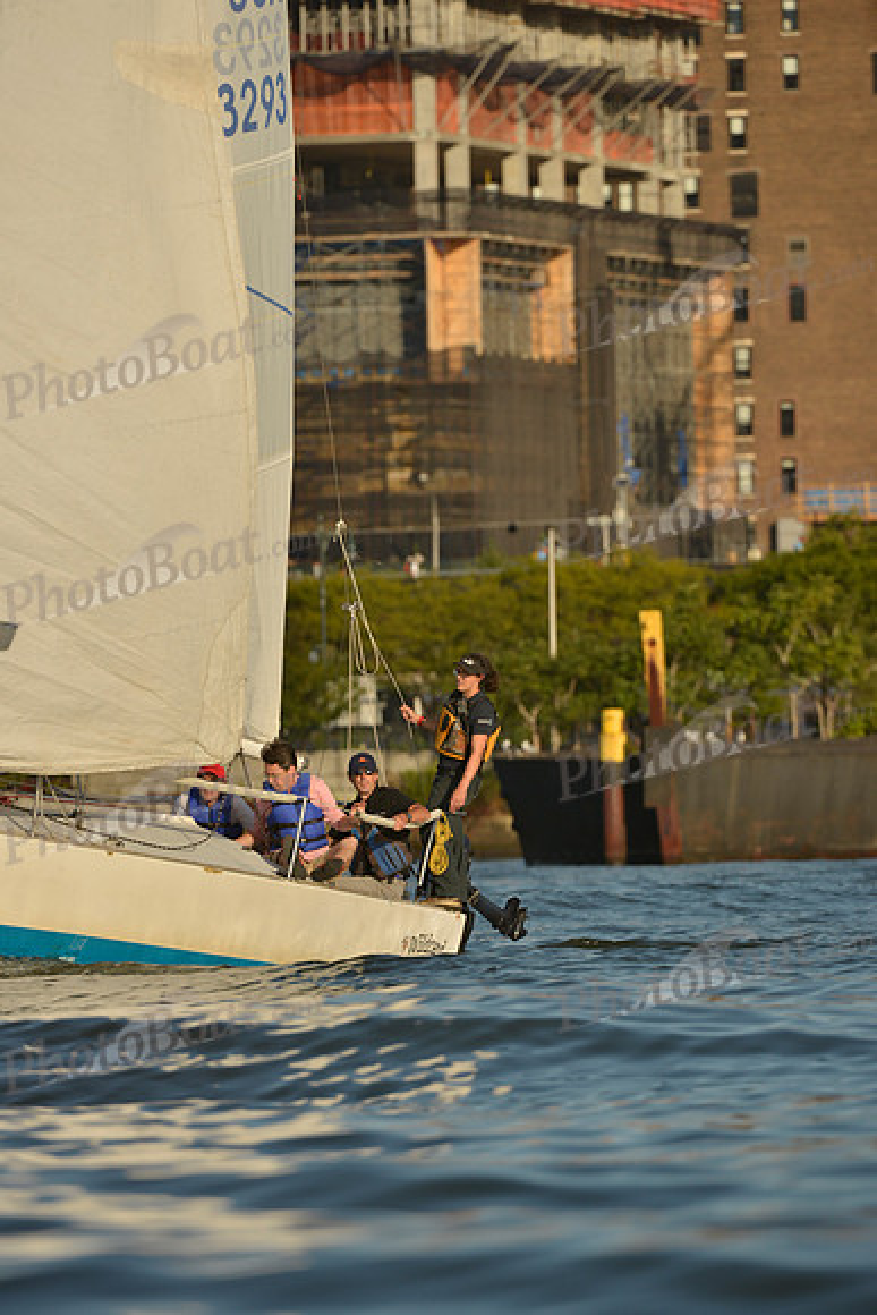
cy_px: 658
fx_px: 10955
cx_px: 438
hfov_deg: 4.6
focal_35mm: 300
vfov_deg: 6.9
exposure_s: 1/1250
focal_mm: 300
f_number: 7.1
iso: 200
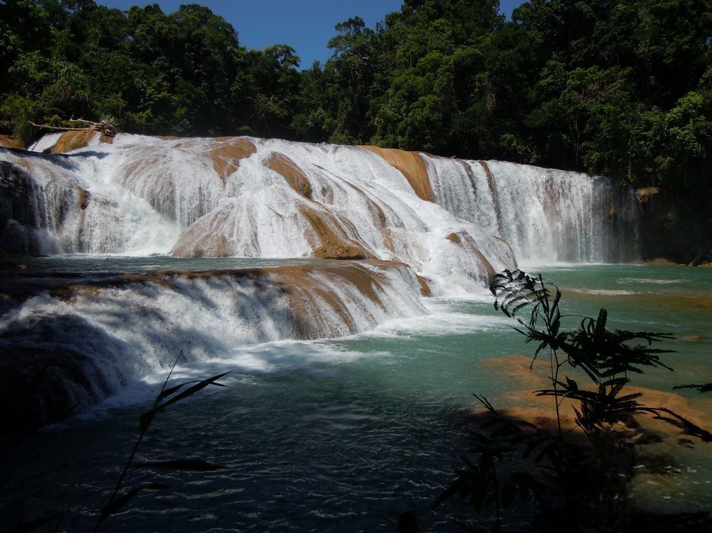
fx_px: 617
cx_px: 356
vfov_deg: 46.8
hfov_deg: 60.0
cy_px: 266
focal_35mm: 30
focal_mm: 5.4
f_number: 7
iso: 100
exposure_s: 1/500
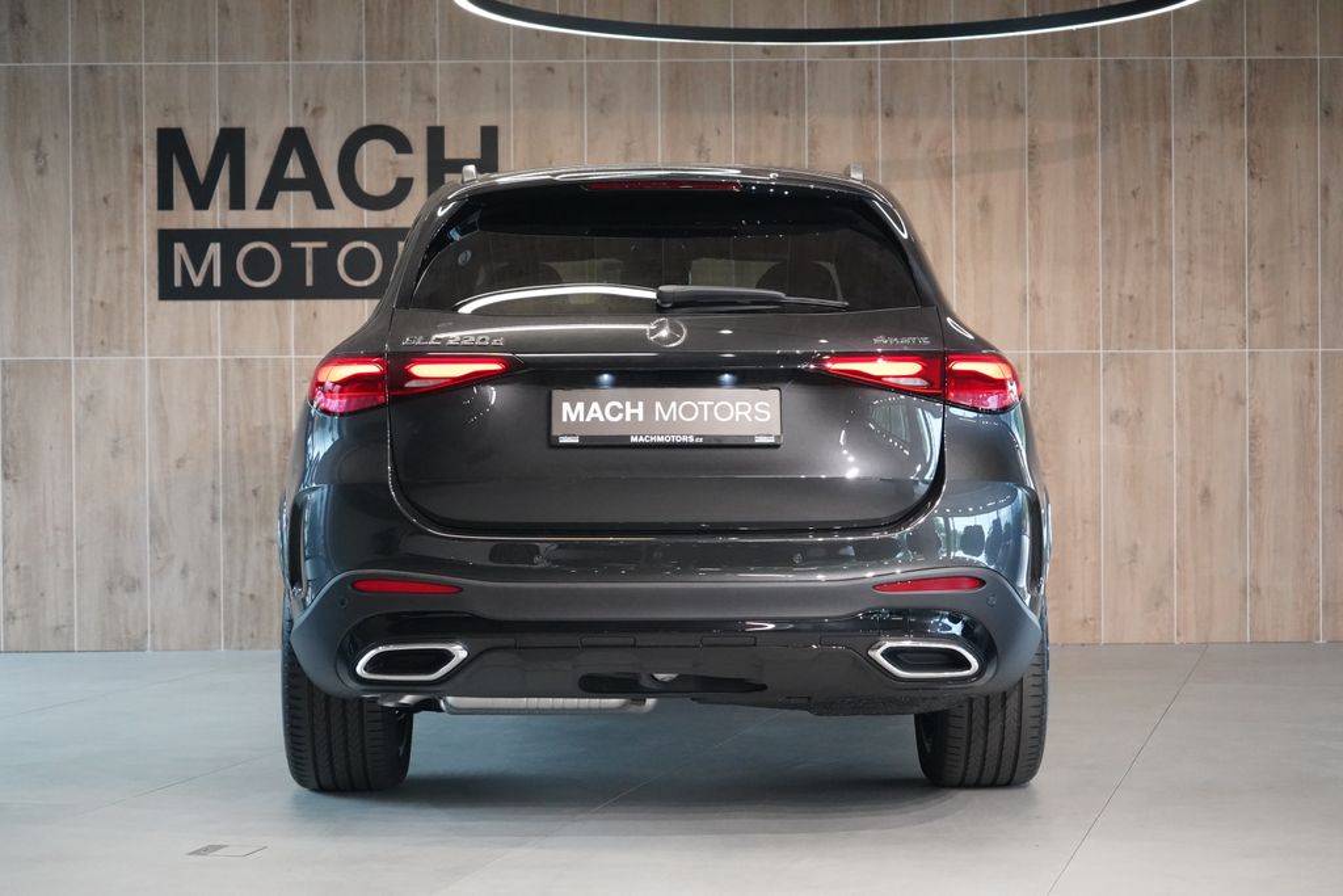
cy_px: 448
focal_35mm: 70
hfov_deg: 28.8
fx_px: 2612
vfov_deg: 19.5
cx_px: 672
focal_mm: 70
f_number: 5.6
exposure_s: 1/160
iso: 8000
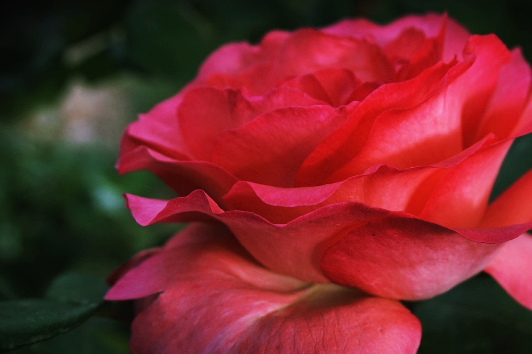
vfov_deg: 18.7
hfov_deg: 27.8
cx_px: 306
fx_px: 1074
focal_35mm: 73
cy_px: 234
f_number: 7.1
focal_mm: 35
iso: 100
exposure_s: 1/80
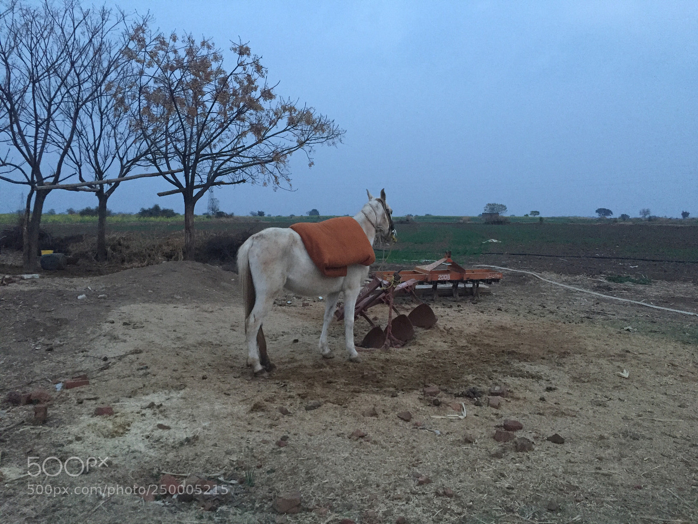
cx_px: 349
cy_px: 262
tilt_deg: -5.2
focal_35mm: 29
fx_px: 585
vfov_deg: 48.2
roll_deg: -0.7
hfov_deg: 61.7
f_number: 2.2
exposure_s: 1/17
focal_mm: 4.15
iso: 250
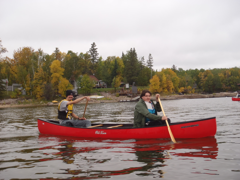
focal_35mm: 46
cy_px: 90
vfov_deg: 31.5
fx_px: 319
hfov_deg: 41.2
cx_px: 120
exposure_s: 1/100
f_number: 4.9
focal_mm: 8.25
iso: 80
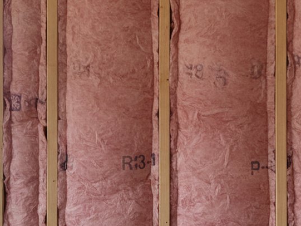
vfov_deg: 28.6
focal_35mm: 51
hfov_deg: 37.5
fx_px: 444
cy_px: 116
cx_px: 148
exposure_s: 1/1430
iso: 617
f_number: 1.8
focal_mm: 6.4
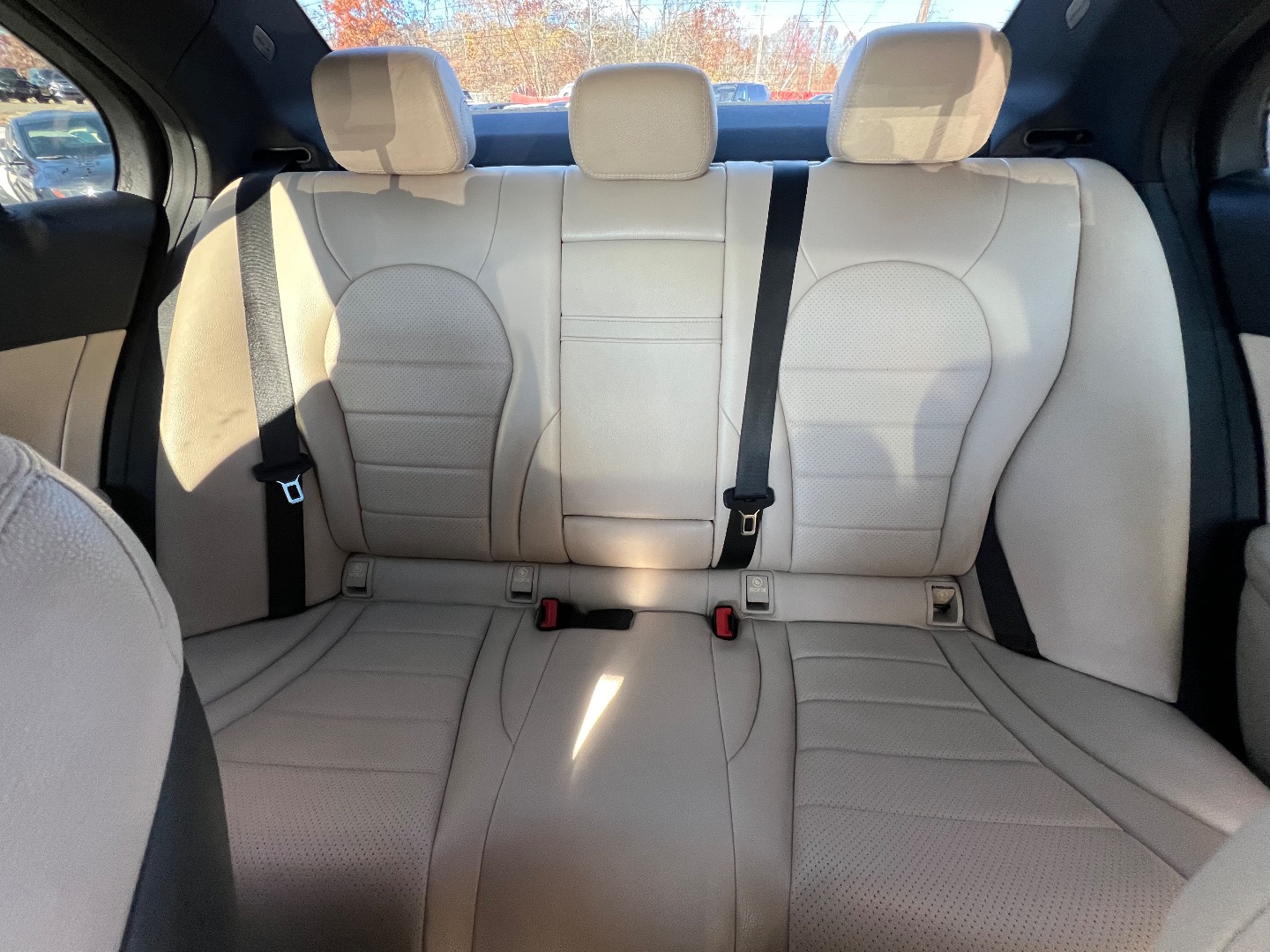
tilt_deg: -34.8
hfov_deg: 106.2
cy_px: 476
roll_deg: -0.5
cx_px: 635
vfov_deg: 89.9
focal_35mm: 13
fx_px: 477
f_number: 1.8
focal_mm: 1.57
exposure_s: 1/84
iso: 250
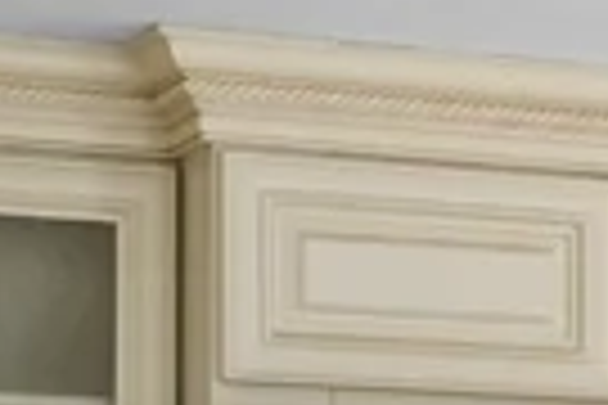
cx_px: 1148
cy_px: 866
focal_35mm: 235
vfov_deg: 5.7
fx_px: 3969
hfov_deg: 8.4
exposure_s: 1/40
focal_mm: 21
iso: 500
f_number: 8
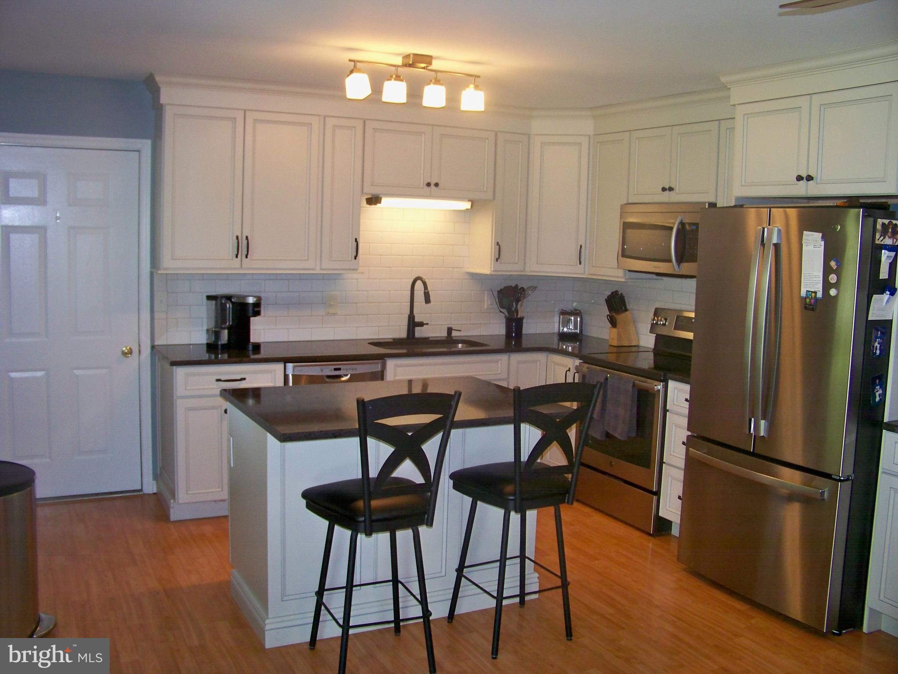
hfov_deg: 55.4
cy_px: 337
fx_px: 856
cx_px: 449
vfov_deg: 42.9
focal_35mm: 33
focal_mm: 5.85
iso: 200
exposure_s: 1/30
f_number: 2.8
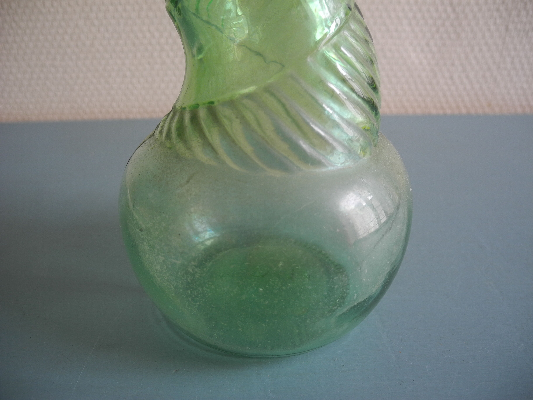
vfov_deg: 49.7
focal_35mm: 28
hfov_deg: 63.4
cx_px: 266
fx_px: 431
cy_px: 200
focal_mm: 6
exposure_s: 1/31.7
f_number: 2.8
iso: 100
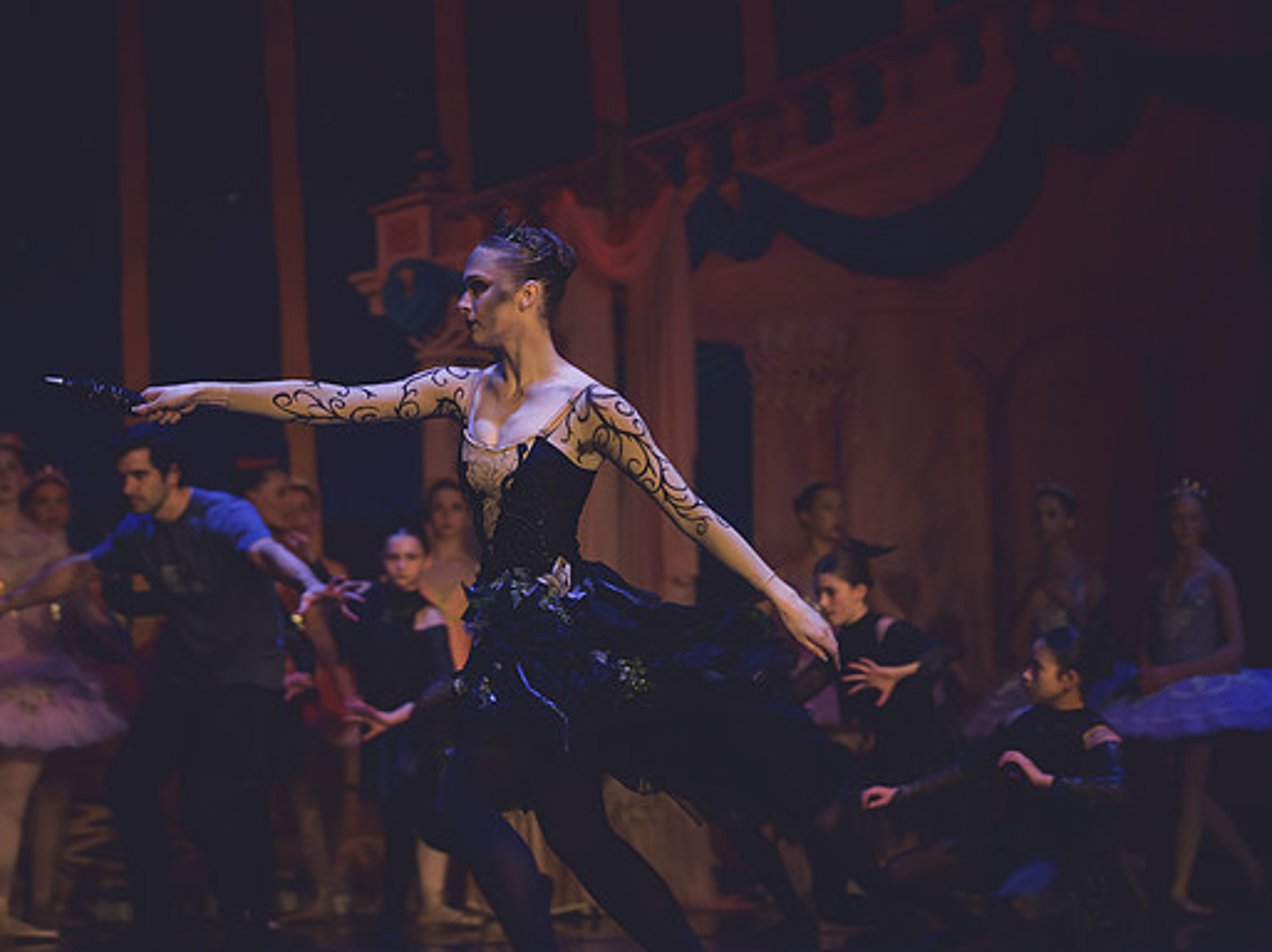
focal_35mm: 111
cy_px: 477
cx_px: 575
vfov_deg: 13.3
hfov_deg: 17.7
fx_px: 4076
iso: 2800
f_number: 2.8
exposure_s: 1/320
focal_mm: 102
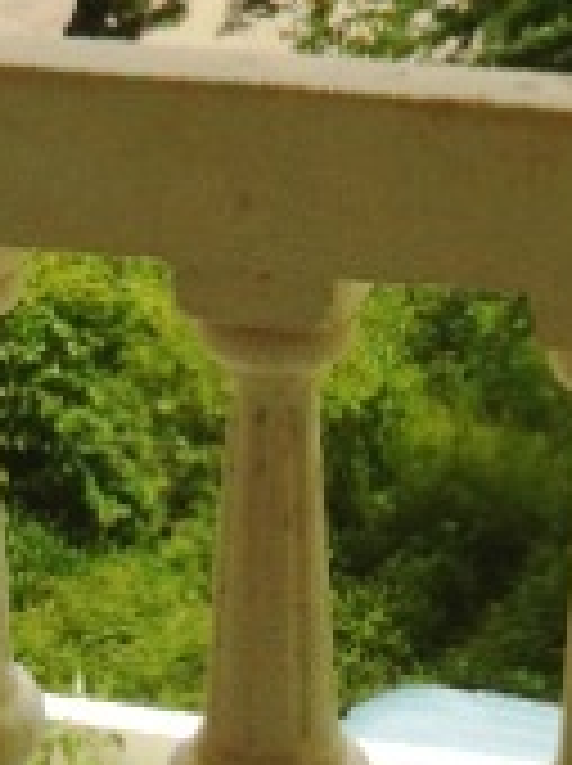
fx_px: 2916
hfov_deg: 11.2
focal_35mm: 132
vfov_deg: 13.9
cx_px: 338
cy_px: -432
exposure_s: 1/1885
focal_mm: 3.85
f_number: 2.8
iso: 80
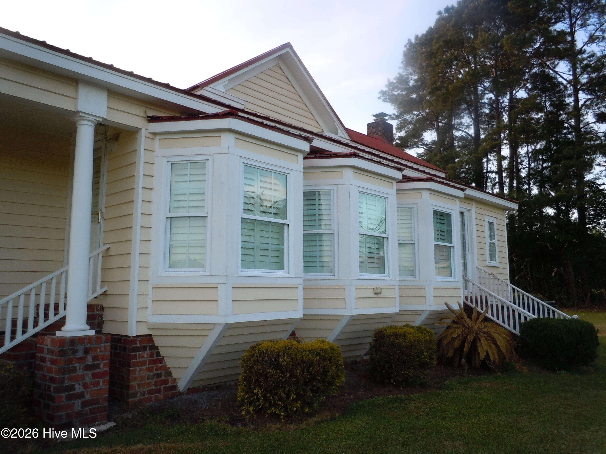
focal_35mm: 28
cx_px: 303
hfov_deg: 63.4
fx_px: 490
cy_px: 227
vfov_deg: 49.7
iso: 100
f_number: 3.7
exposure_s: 1/100
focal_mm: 5
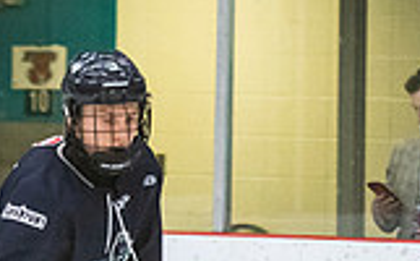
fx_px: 6924
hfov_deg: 3.5
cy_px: 313
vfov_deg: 2.2
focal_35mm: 606
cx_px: 164
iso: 2000
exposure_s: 1/640
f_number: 2.8
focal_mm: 90
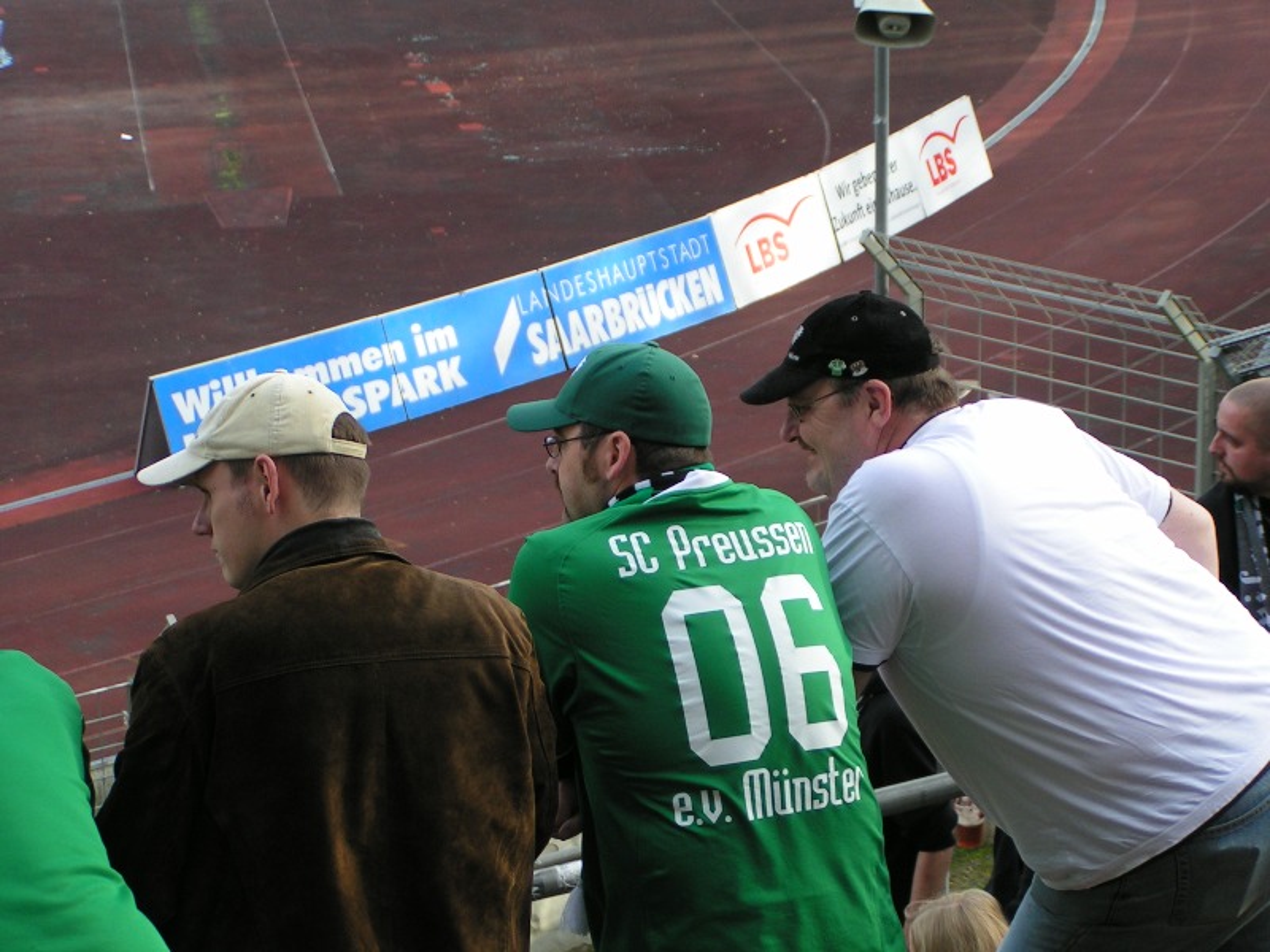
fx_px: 3816
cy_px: 476
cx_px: 635
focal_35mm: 104
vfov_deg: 14.2
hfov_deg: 18.9
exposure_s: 1/125
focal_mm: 15.9
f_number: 3.5
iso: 50
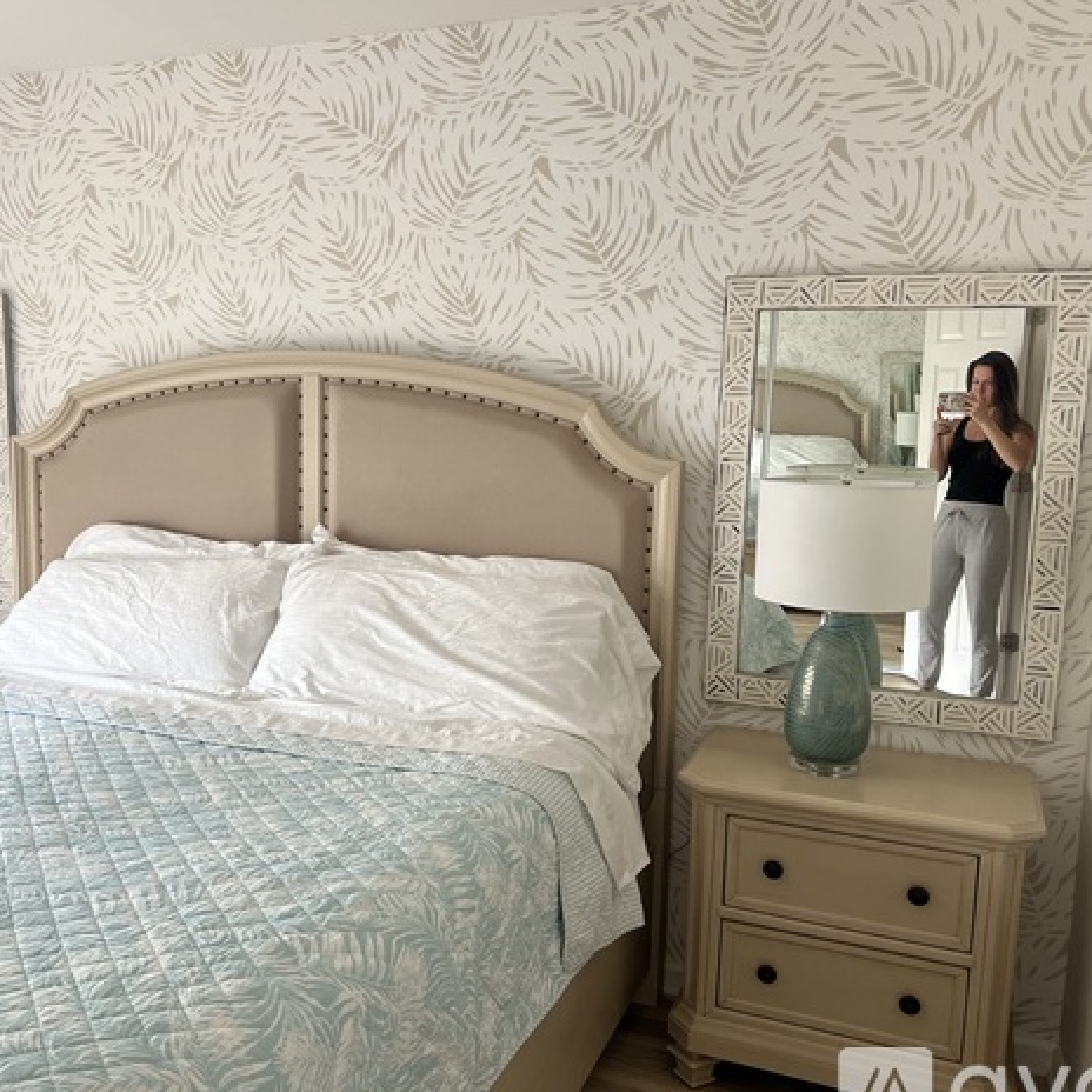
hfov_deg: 49.4
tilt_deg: -9.0
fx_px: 1178
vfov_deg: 49.7
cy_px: 553
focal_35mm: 33
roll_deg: -1.2
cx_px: 434
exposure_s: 1/116
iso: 125
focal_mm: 5.7
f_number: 1.5
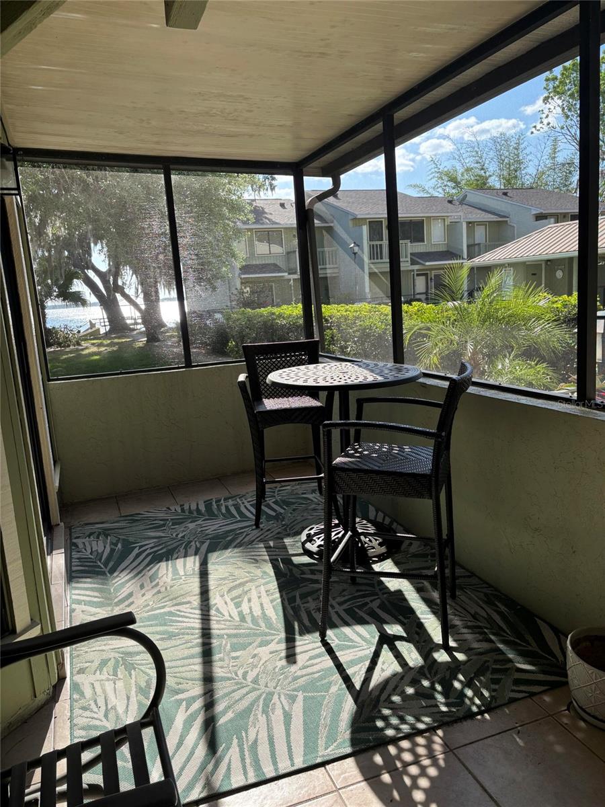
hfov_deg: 53.1
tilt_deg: -10.3
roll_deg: +2.9
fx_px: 606
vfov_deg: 67.3
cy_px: 404
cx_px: 302
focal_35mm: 26
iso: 50
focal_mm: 5.96
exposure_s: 1/851
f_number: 1.6
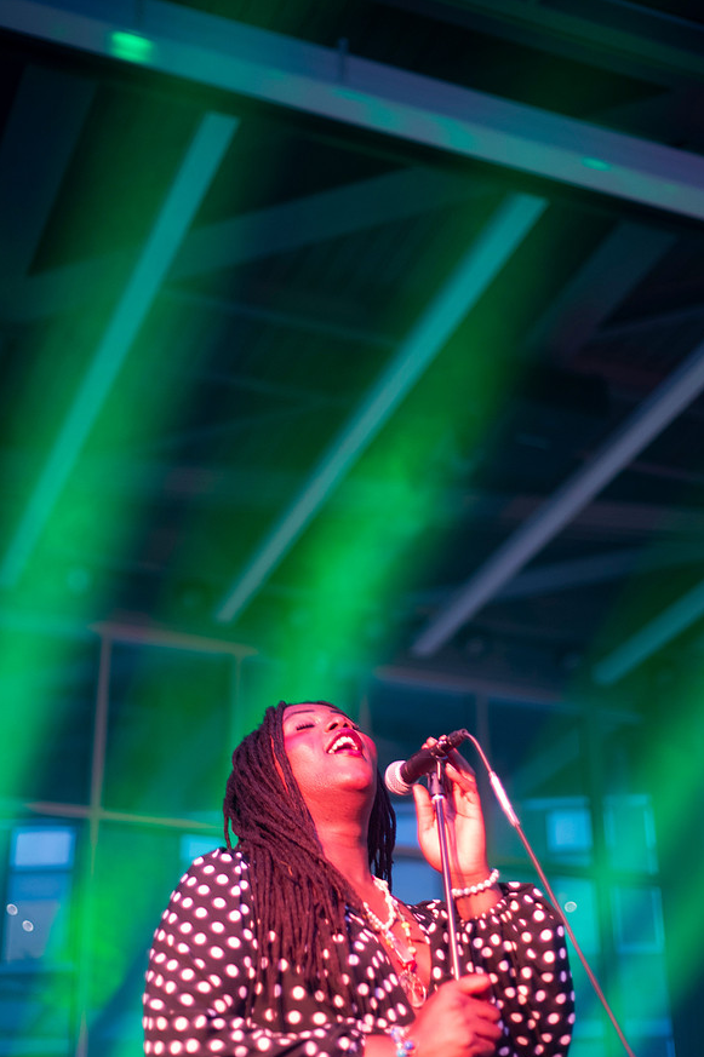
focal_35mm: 55
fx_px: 1615
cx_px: 380
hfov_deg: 24.6
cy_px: 579
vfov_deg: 36.2
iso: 800
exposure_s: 1/100
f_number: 1.8
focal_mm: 50
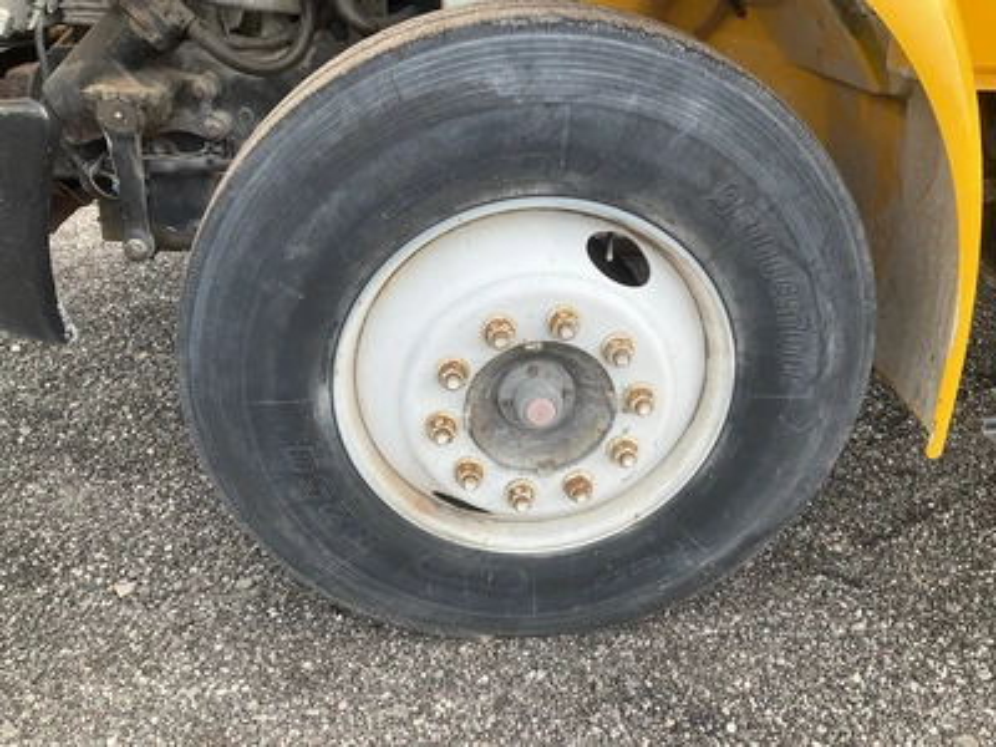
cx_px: 498
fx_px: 834
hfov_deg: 61.7
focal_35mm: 29
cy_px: 374
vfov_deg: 48.2
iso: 25
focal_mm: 3
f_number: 1.8
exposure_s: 1/568
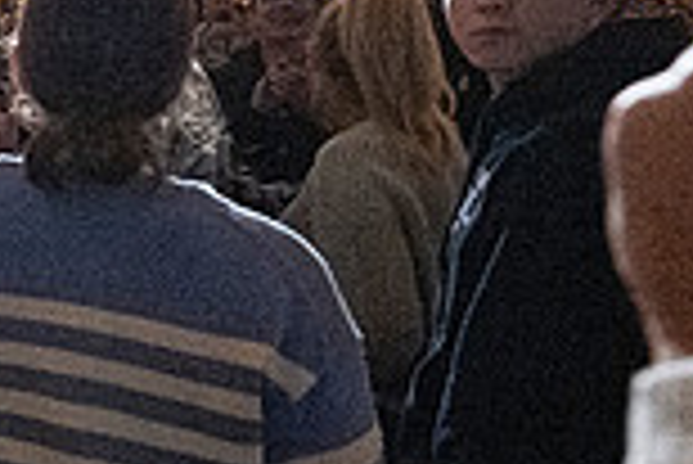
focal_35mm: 62
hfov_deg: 23.6
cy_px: 169
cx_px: -423
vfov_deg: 21.9
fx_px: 1195
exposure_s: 1/400
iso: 40637
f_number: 4
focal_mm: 16.5
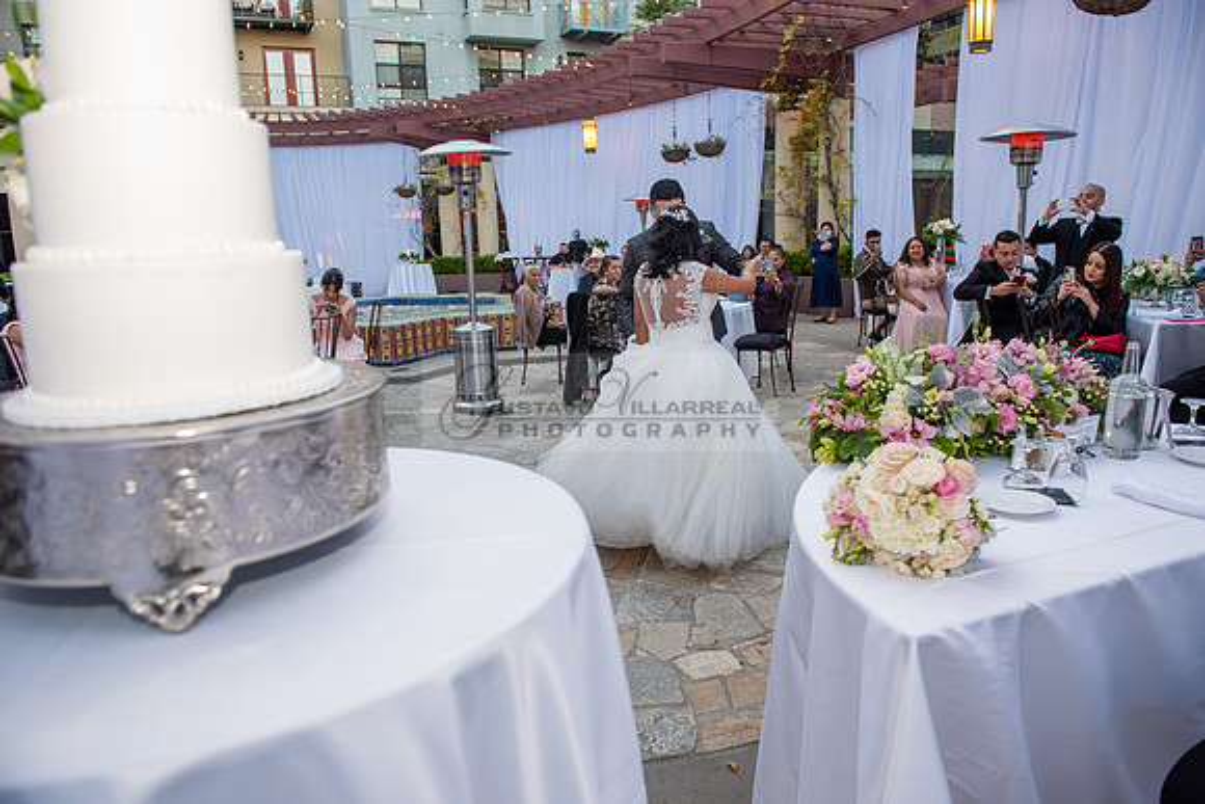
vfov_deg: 53.2
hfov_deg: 73.7
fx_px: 803
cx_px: 602
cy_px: 402
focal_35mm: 24
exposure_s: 1/160
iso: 800
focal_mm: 24
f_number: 4
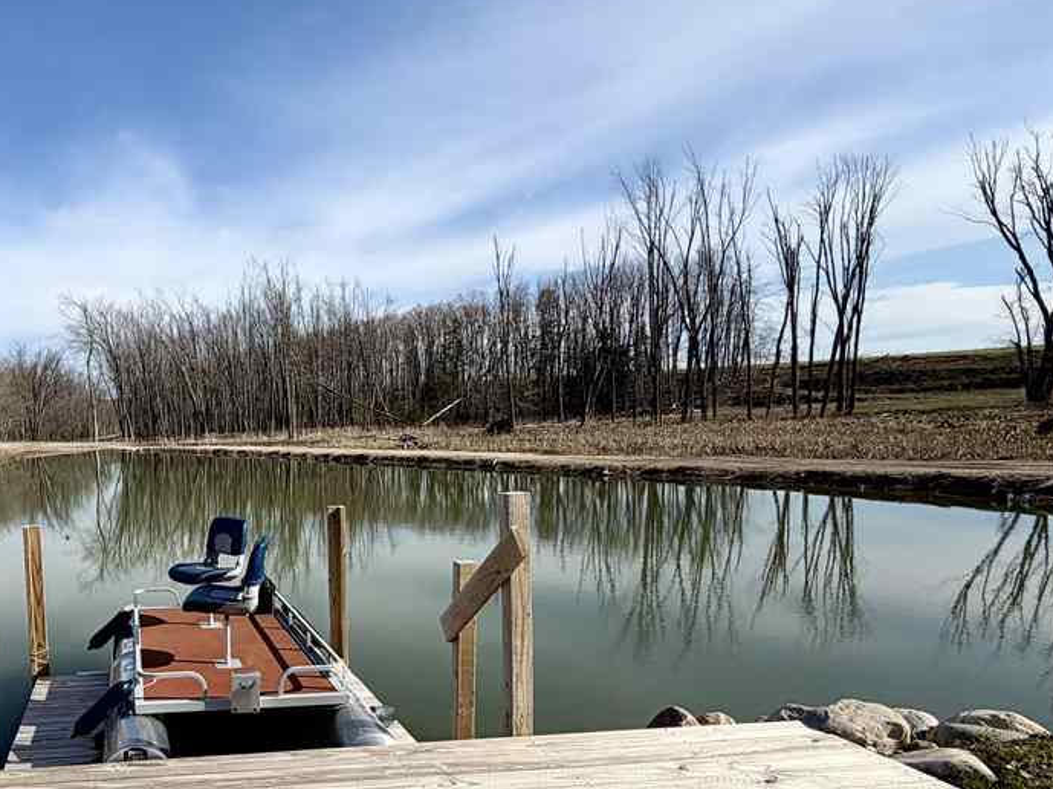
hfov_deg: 60.2
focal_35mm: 26
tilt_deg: -5.2
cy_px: 519
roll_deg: +4.2
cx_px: 168
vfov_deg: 52.1
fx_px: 790
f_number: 2.2
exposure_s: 1/1087
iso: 20
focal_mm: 2.22
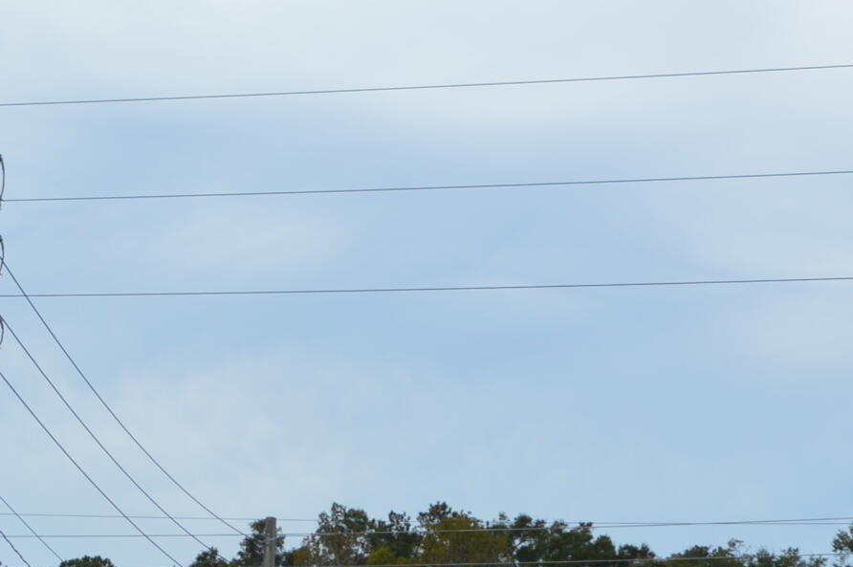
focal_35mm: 111
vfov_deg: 12.0
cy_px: 685
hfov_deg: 18.4
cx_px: 570
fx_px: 2628
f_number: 8
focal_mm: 22
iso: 100
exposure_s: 1/250
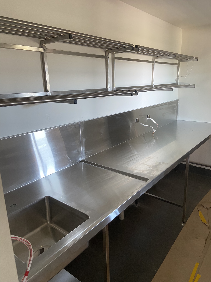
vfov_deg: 67.3
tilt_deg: -15.0
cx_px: 106
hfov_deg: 53.1
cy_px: 141
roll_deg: +1.7
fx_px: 211
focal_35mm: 26
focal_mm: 4.25
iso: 400
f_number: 1.8
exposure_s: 1/60
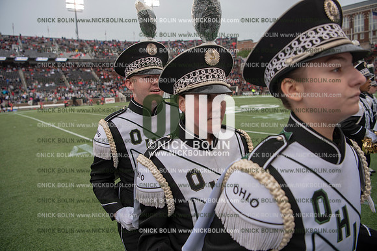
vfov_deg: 53.2
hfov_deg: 73.7
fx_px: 251
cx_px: 188
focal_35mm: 24
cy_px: 126
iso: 250
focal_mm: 24
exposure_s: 1/800
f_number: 3.5
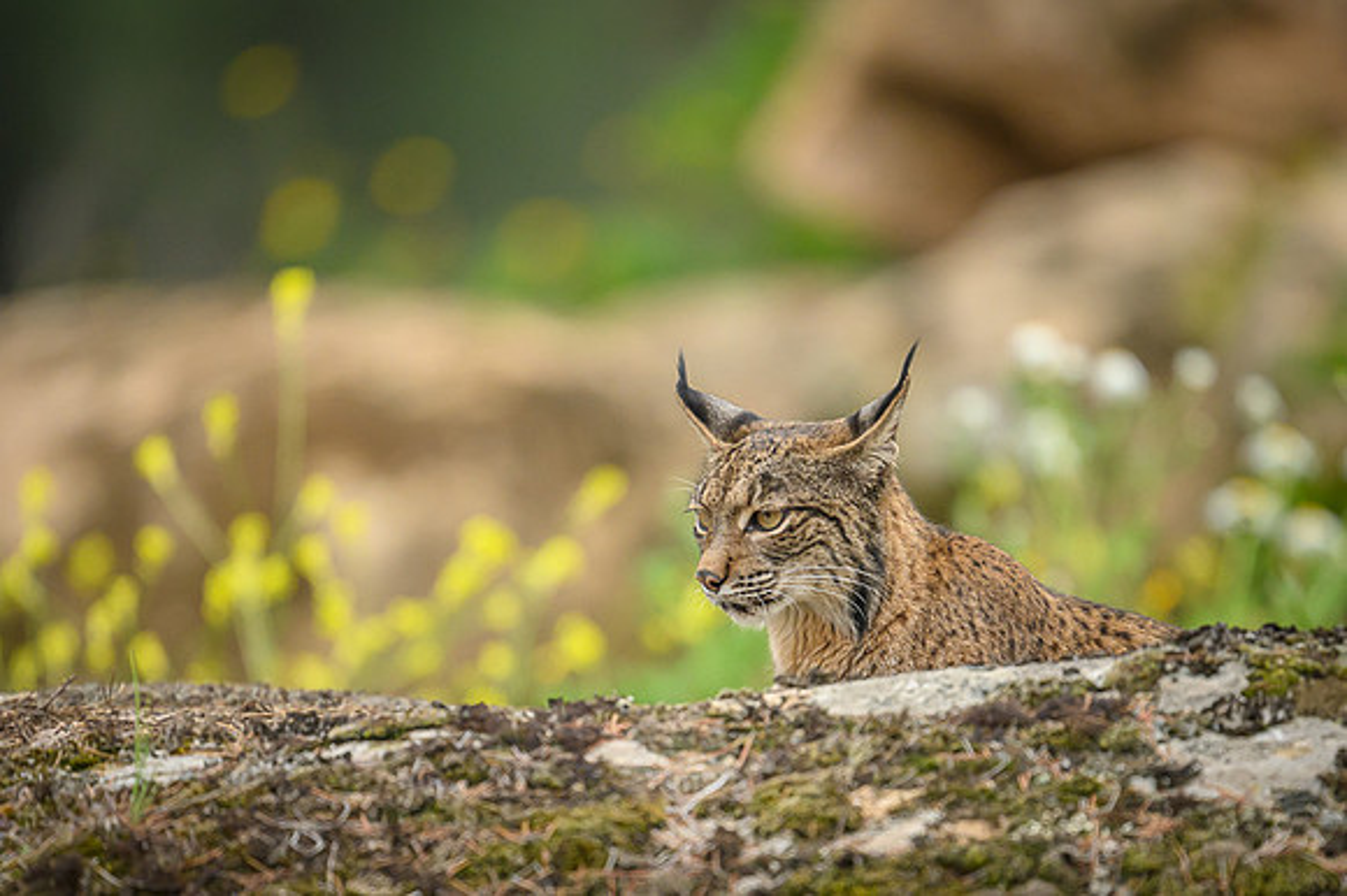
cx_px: 761
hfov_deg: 2.5
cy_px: 628
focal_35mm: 811
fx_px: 30309
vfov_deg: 1.7
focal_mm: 560
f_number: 4
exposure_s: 1/2000
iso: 900
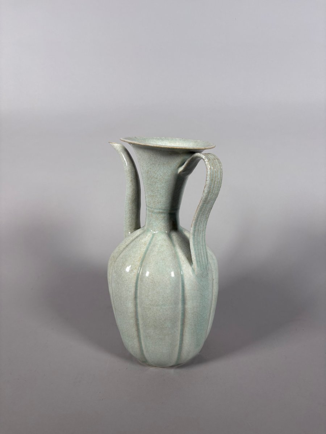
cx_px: 163
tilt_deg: -14.0
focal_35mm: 26
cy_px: 217
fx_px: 326
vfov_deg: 67.3
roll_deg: +0.4
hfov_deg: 53.1
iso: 40
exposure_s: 1/235
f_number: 1.6
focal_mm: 5.96
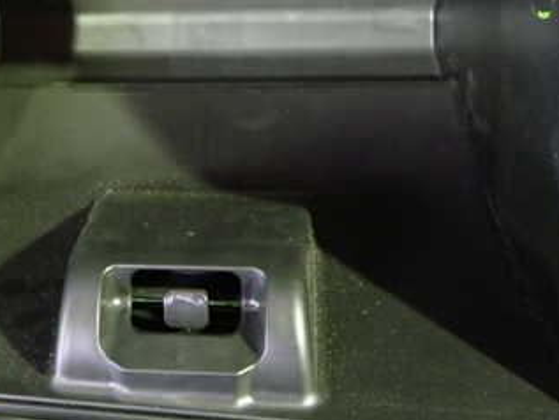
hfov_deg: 35.4
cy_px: 111
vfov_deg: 27.2
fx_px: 856
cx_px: 141
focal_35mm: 53
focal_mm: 5.05
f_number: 2.2
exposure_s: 1/10
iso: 800
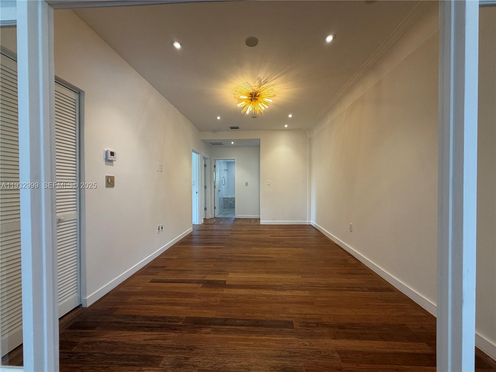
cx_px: 248
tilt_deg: -0.6
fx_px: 201
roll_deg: +0.3
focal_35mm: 14
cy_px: 186
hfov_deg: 102.1
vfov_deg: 85.7
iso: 160
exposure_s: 1/120
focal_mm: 2.22
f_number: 2.2
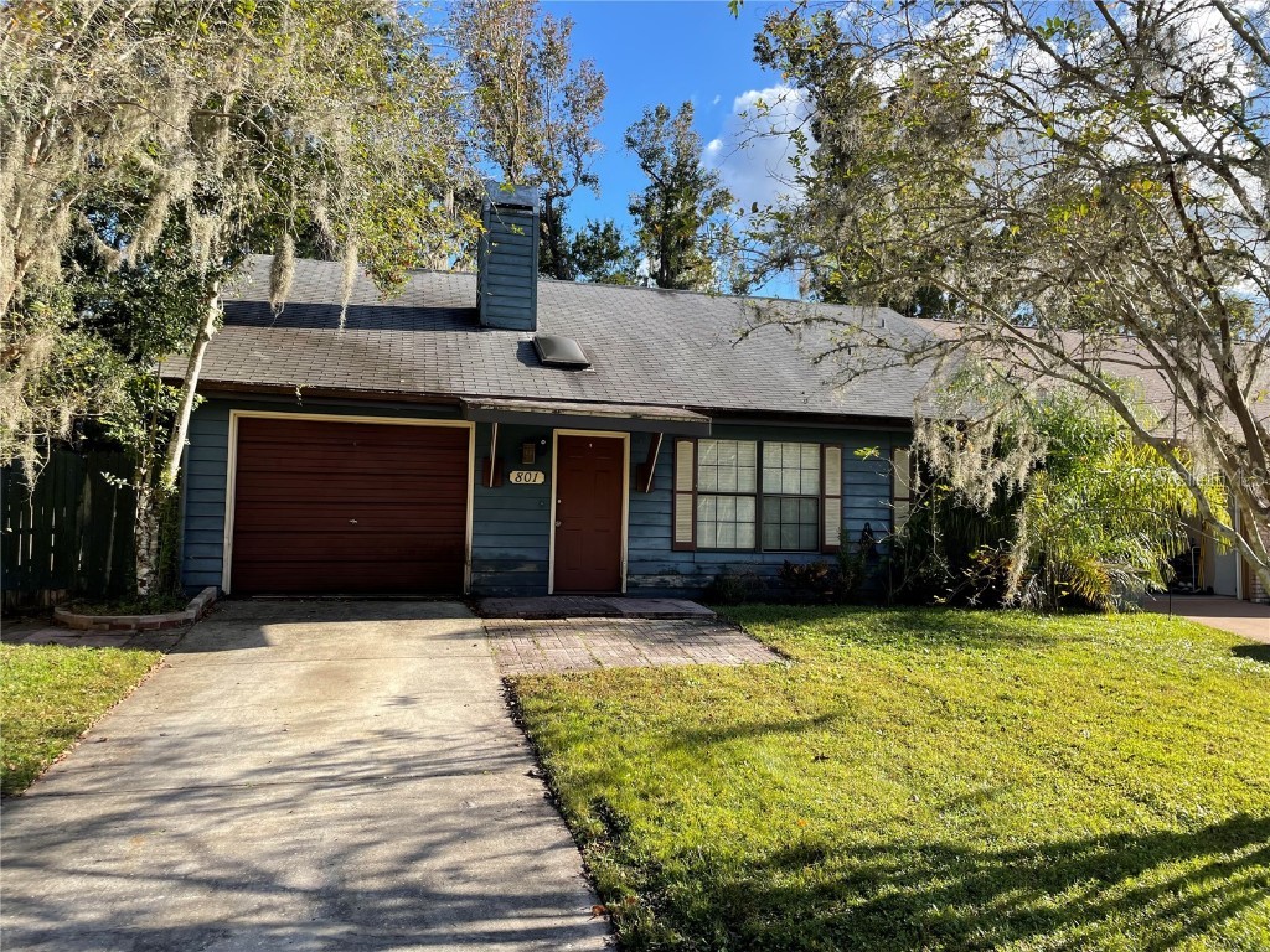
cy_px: 476
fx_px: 954
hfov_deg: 67.3
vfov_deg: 53.1
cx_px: 635
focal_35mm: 26
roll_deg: -1.1
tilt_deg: +4.3
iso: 32
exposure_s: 1/1208
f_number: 1.6
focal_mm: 4.2
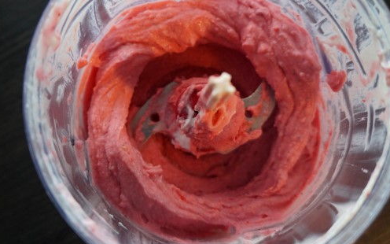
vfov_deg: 34.4
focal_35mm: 37
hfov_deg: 52.5
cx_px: 165
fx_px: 393
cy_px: 101
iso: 800
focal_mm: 20
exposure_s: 1/160
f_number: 4
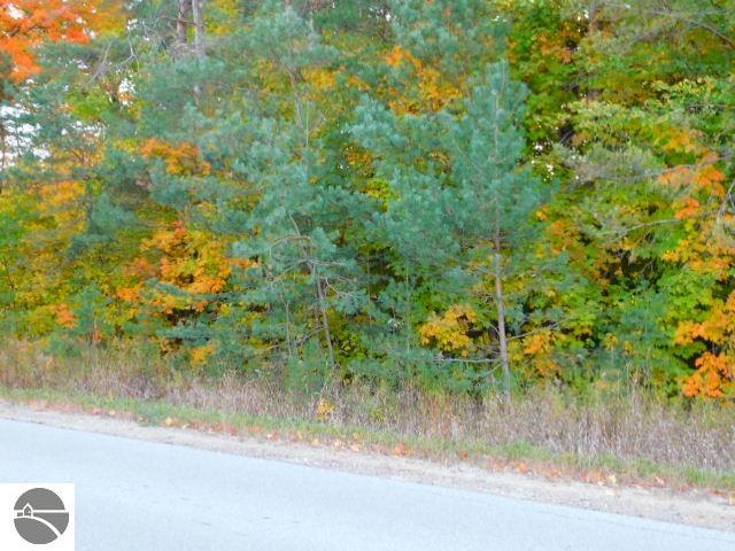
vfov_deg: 32.2
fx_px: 955
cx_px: 368
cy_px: 276
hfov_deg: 42.1
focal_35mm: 45
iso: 400
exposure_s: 1/25
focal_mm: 8
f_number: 3.7
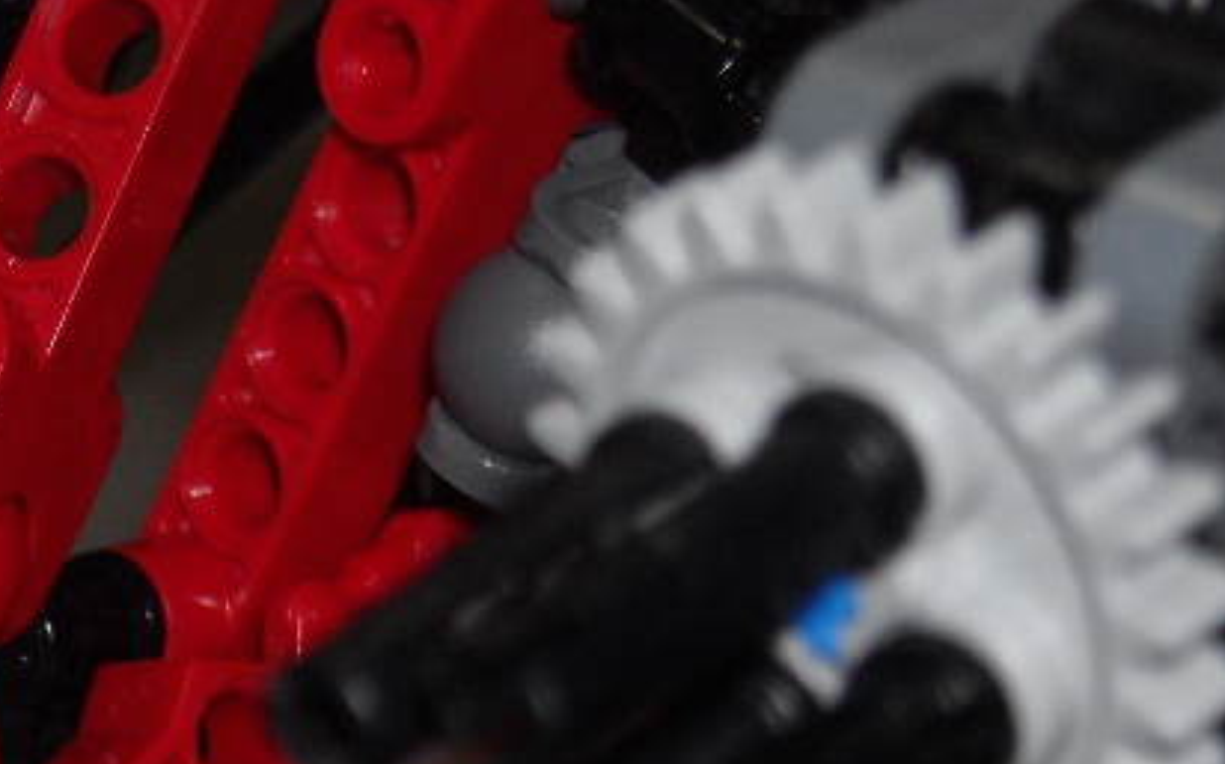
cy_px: 705
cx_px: 693
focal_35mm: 173
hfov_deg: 12.1
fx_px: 5772
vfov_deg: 7.6
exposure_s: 1/125
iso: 200
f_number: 9.3
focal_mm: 17.1
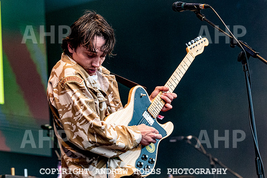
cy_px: 92
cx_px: 109
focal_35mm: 142
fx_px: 1052
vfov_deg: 9.7
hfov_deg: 14.5
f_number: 5.6
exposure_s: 1/1000
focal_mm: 120
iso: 8000
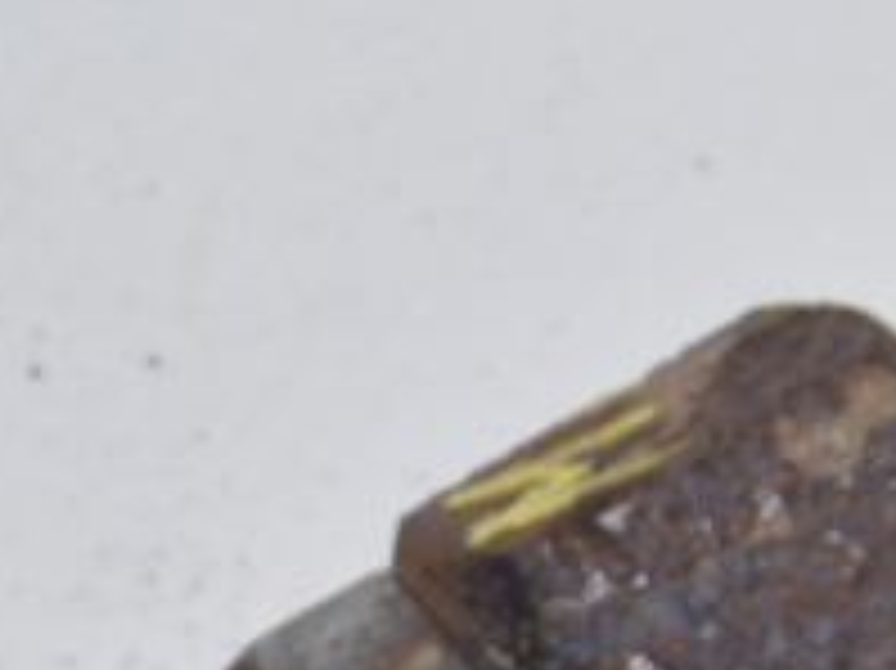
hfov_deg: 4.9
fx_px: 10541
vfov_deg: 3.6
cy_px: 731
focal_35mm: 407
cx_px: 545
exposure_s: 1/20
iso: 400
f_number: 5.6
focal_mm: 55
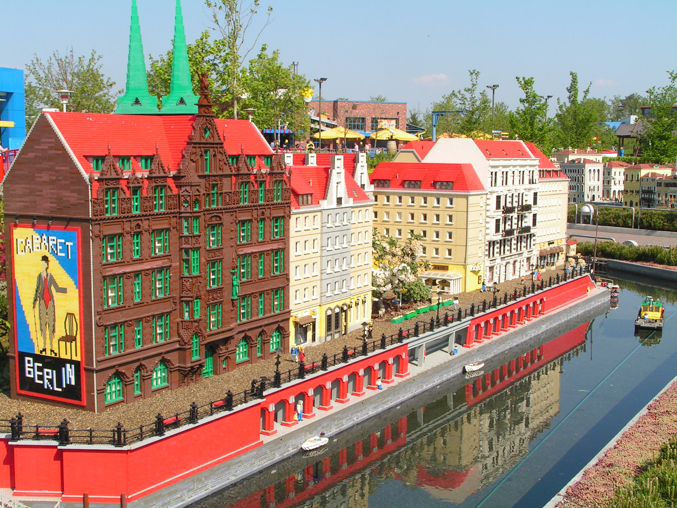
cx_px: 338
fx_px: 958
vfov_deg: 29.7
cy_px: 254
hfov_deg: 38.9
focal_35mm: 49
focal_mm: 8.2
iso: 50
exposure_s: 1/250
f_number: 6.3
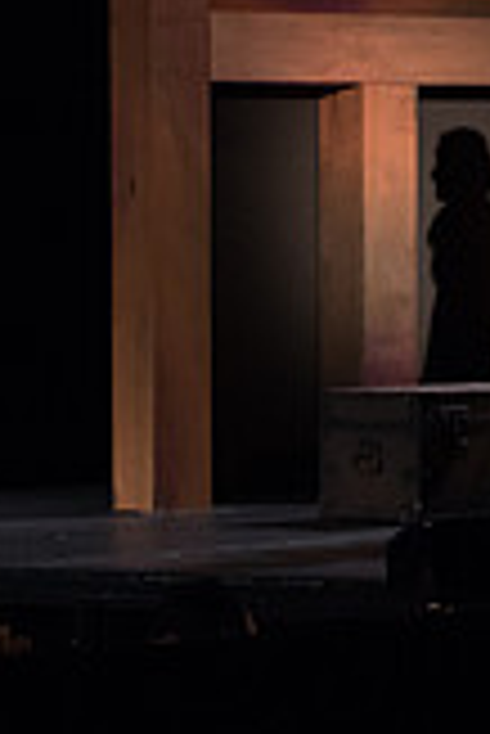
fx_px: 4767
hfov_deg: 5.8
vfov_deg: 8.7
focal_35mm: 234
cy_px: -149
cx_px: 638
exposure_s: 1/320
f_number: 3.2
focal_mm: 85
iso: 3200
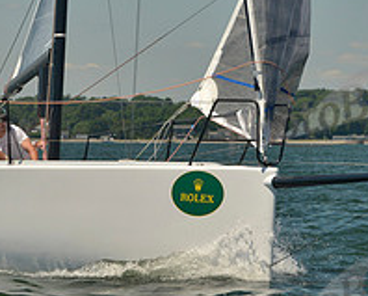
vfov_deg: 5.1
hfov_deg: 6.4
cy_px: 36
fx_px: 3294
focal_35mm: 302
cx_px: 128
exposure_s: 1/800
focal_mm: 110
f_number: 7.1
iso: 280
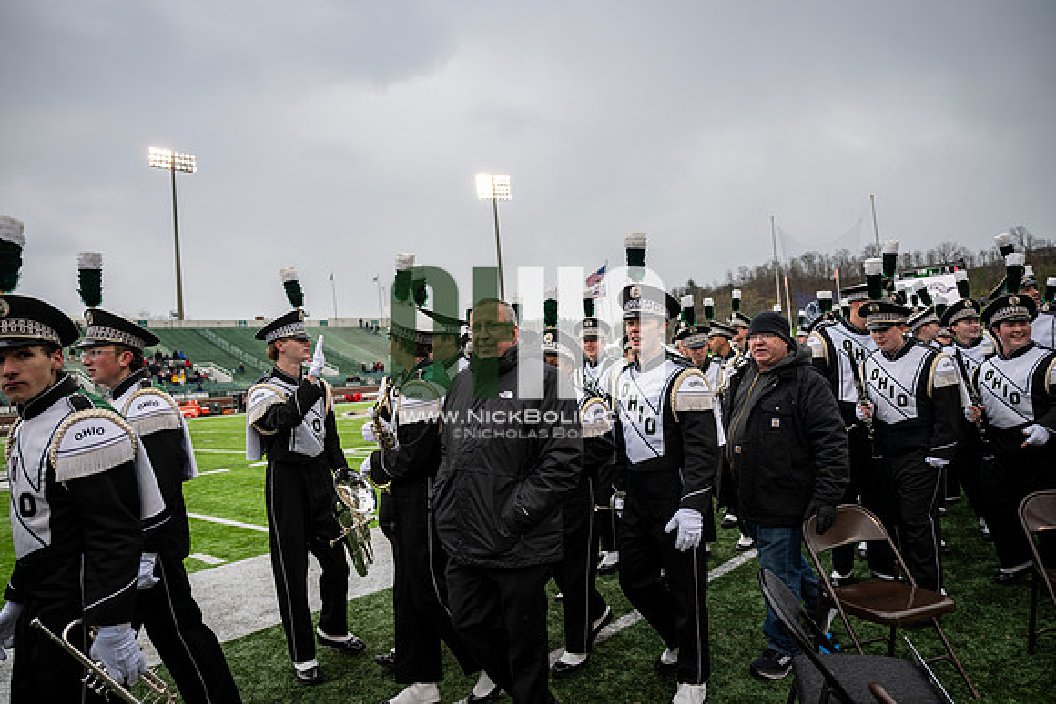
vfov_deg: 53.2
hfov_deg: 73.7
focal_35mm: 24
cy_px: 352
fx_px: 704
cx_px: 528
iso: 100
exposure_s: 1/500
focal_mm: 24
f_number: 2.8
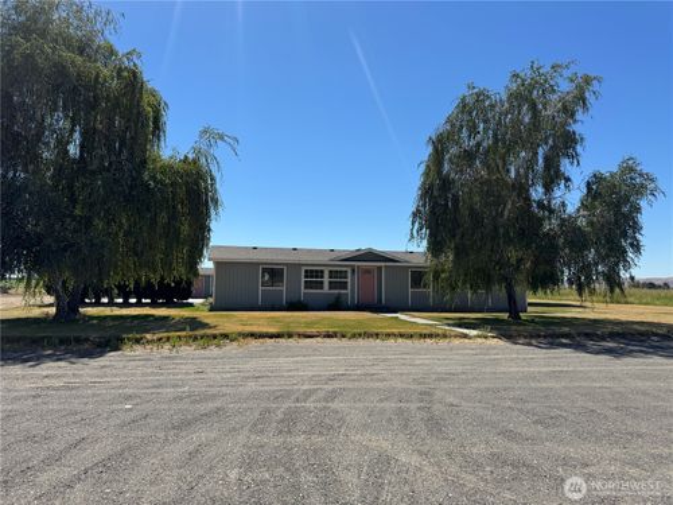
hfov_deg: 71.6
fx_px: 467
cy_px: 252
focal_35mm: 24
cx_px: 336
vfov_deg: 56.8
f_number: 1.78
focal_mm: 6.76
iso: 80
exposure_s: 1/5348
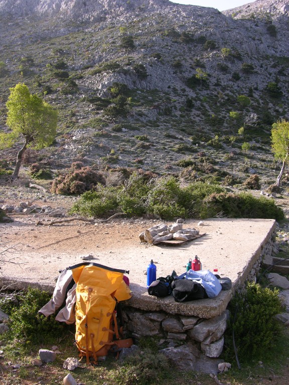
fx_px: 390
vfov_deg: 52.6
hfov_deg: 40.7
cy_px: 192
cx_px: 144
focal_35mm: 35
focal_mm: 8.9
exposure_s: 1/107
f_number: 4.5
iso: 50
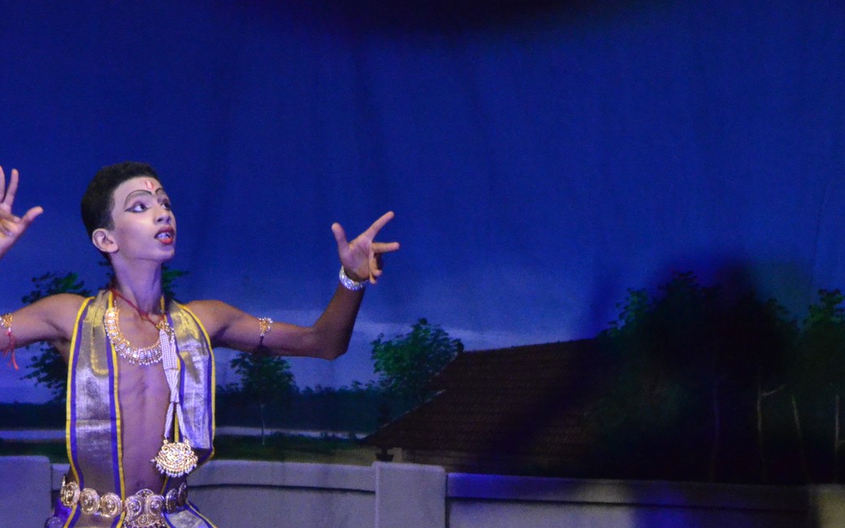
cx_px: 168
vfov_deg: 2.4
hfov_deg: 3.9
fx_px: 12458
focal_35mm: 541
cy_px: 479
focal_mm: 190
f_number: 4.8
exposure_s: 1/800
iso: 6400
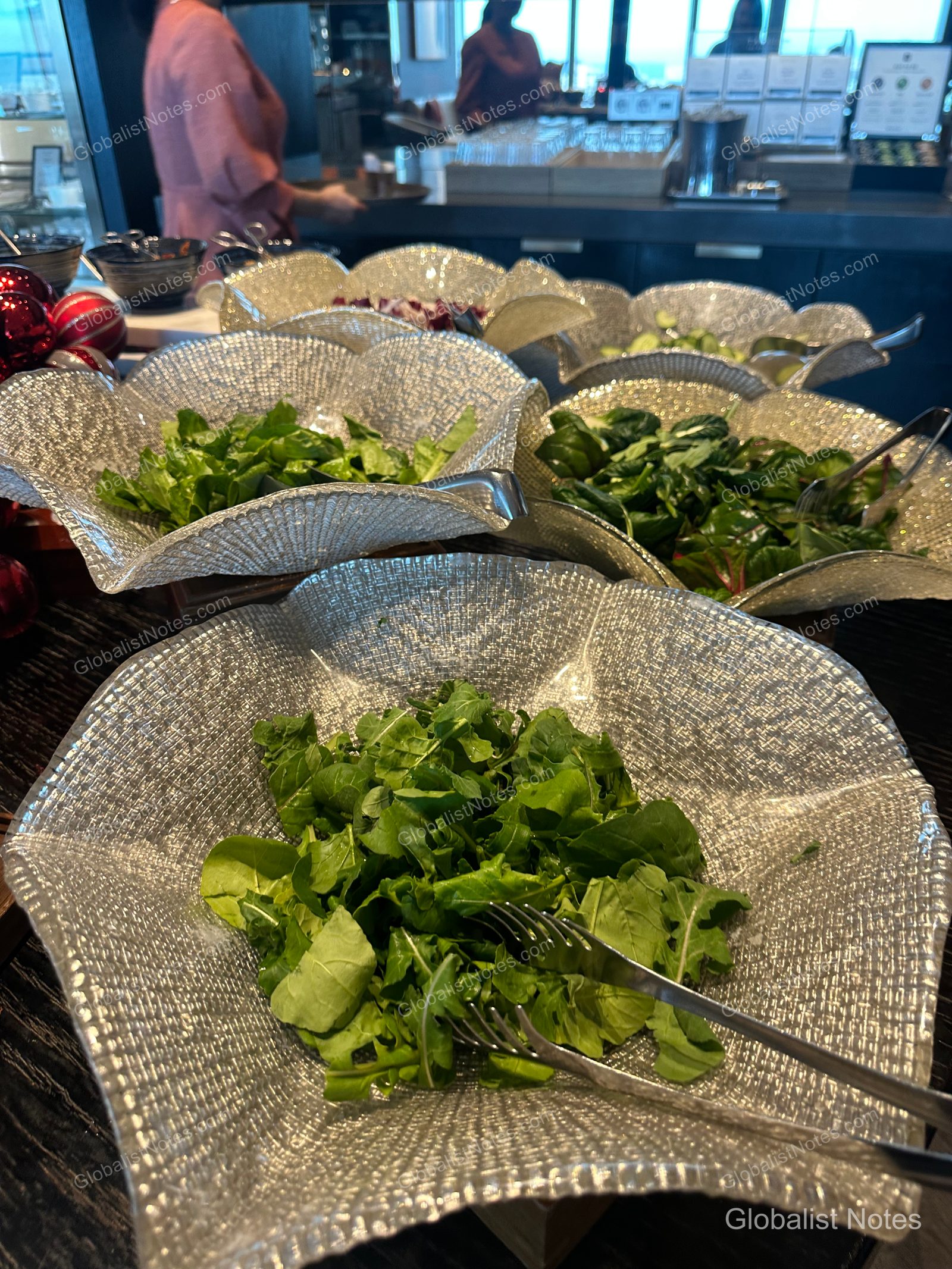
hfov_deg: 56.8
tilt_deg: -33.4
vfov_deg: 71.6
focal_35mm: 24
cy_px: 634
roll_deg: +0.5
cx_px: 476
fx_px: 880
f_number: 1.78
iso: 125
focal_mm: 6.86
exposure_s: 1/67
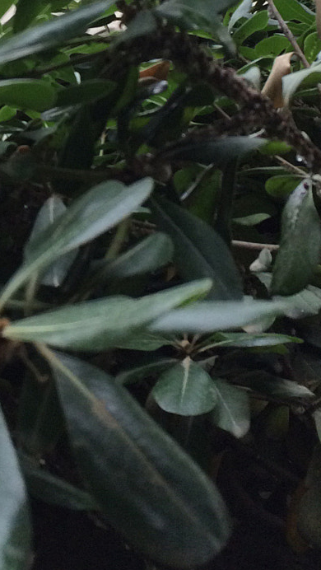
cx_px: 4
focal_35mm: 73
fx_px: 1103
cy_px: 40
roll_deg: +0.9
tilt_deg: -14.1
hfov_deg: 16.2
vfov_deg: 27.7
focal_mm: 4.15
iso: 160
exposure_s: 1/2053
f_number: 2.2
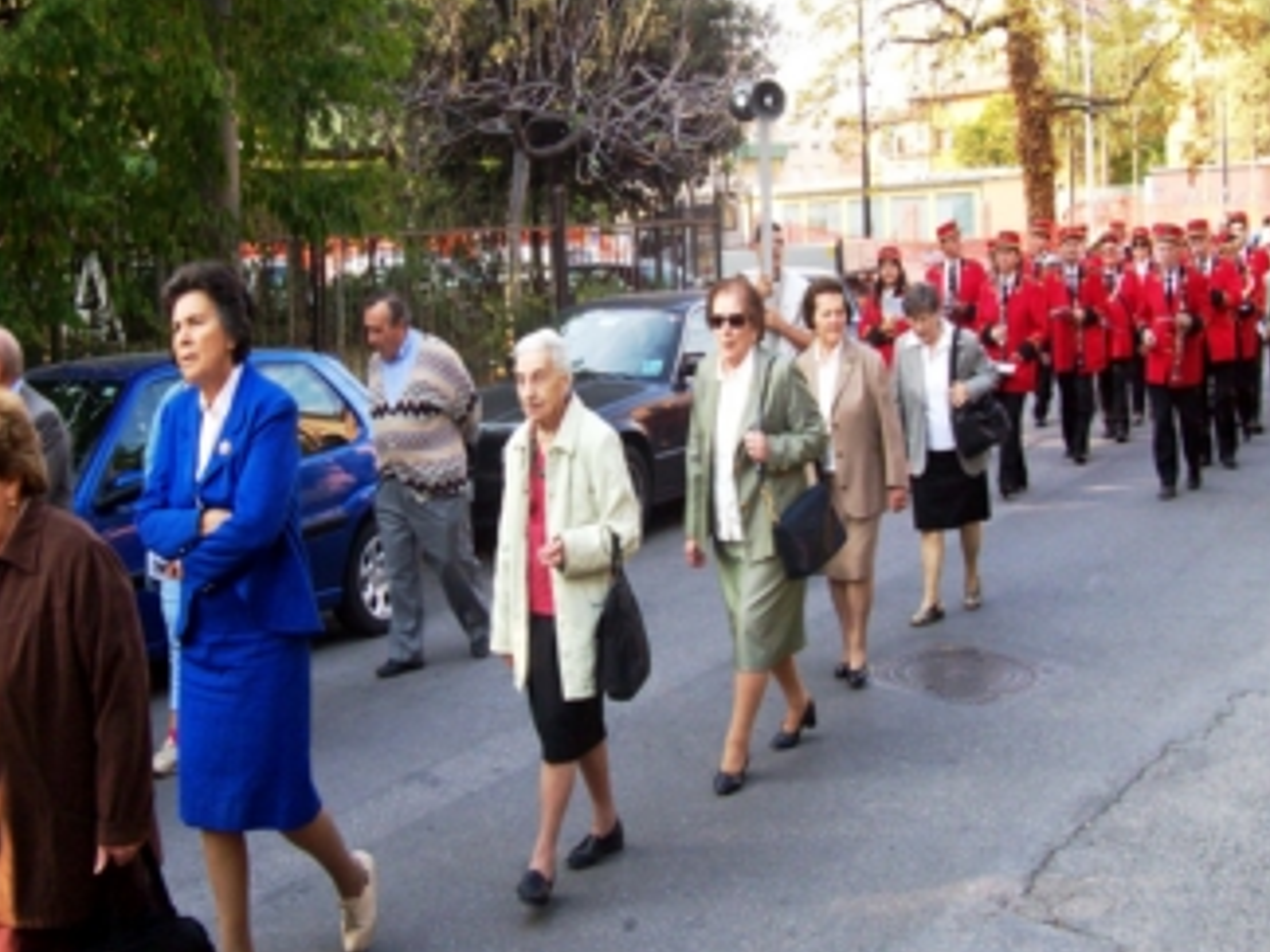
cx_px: 678
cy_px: 423
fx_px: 1541
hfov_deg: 44.8
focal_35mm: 42
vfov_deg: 34.3
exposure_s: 1/191
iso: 80
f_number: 2.7
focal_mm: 5.6
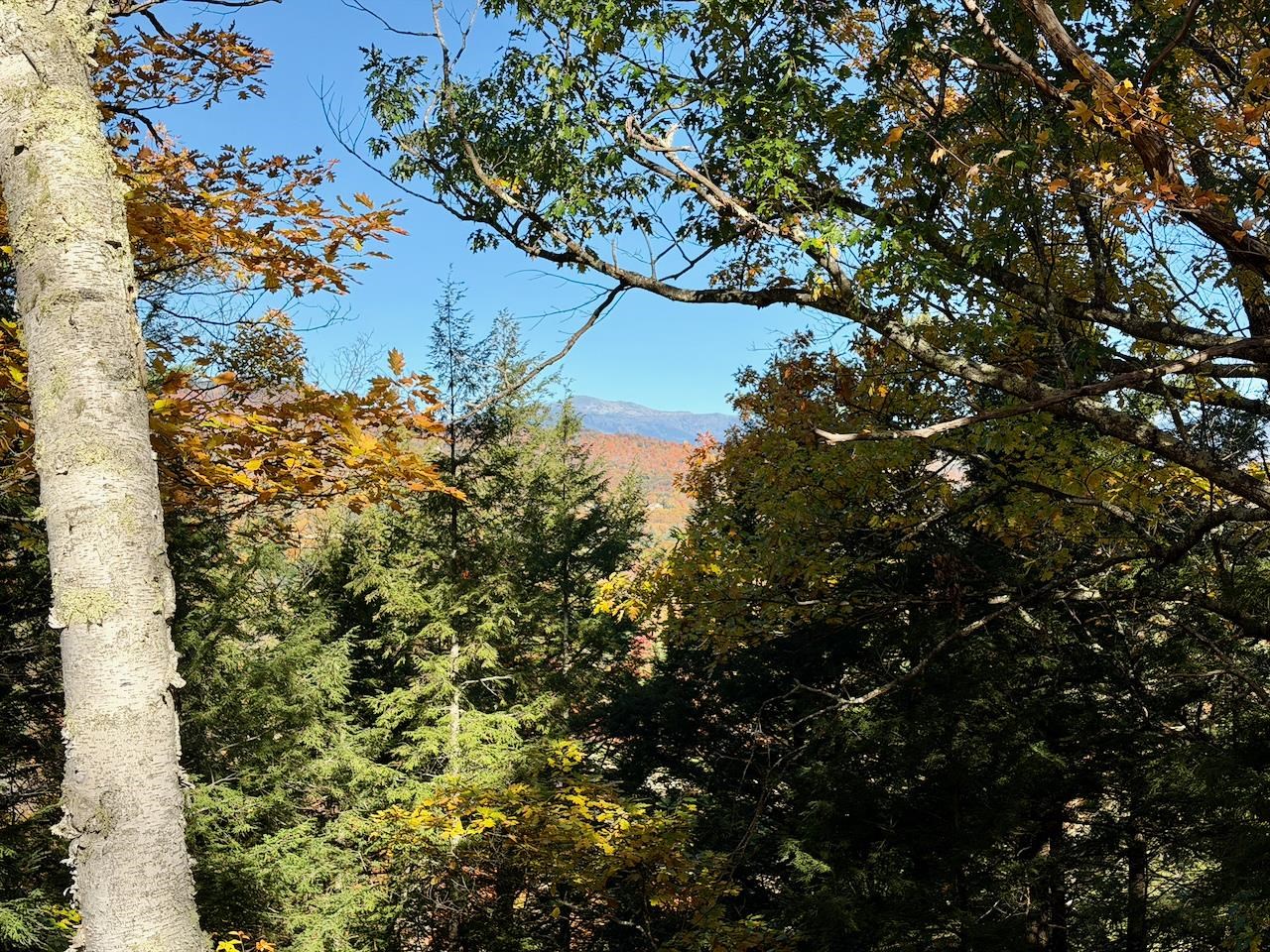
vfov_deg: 30.3
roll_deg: +0.2
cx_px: 635
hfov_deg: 39.7
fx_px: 1761
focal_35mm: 48
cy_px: 476
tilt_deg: +1.0
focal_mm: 6.76
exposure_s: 1/2415
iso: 64
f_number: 1.78
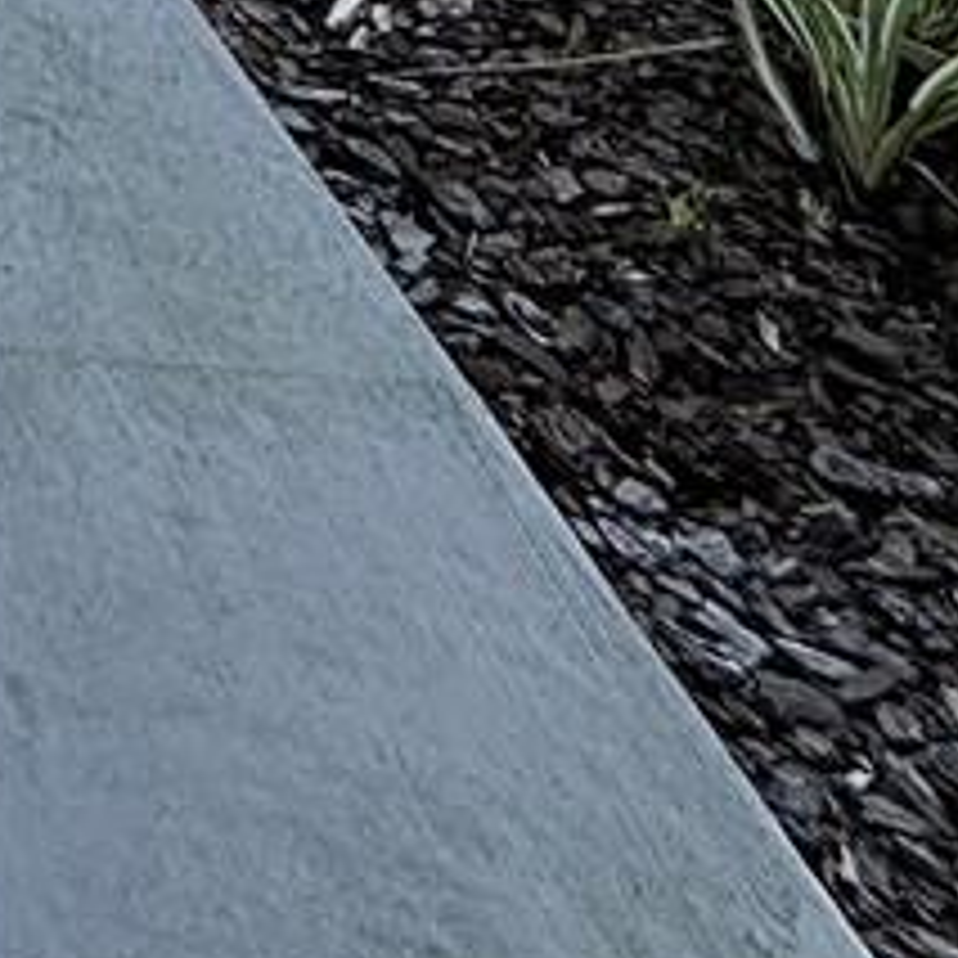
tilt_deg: -2.6
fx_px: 2912
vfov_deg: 12.2
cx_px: -1075
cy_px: -1678
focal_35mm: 93
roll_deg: +0.1
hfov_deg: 14.7
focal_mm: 2.22
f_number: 2.2
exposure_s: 1/670
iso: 40
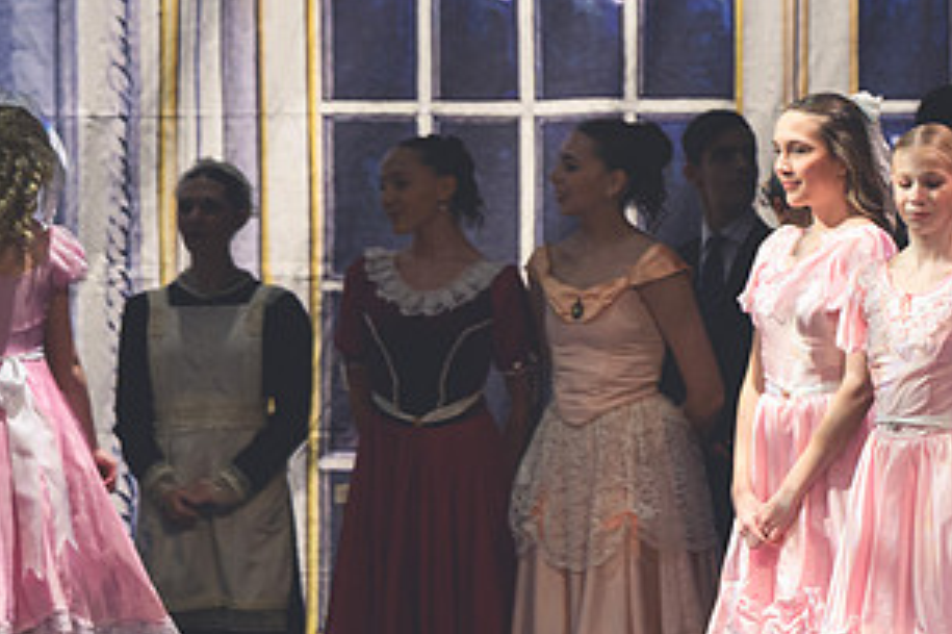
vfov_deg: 2.4
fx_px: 15065
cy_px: 419
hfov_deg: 3.6
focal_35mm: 570
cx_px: 868
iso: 1250
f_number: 2.8
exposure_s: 1/400
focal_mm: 200
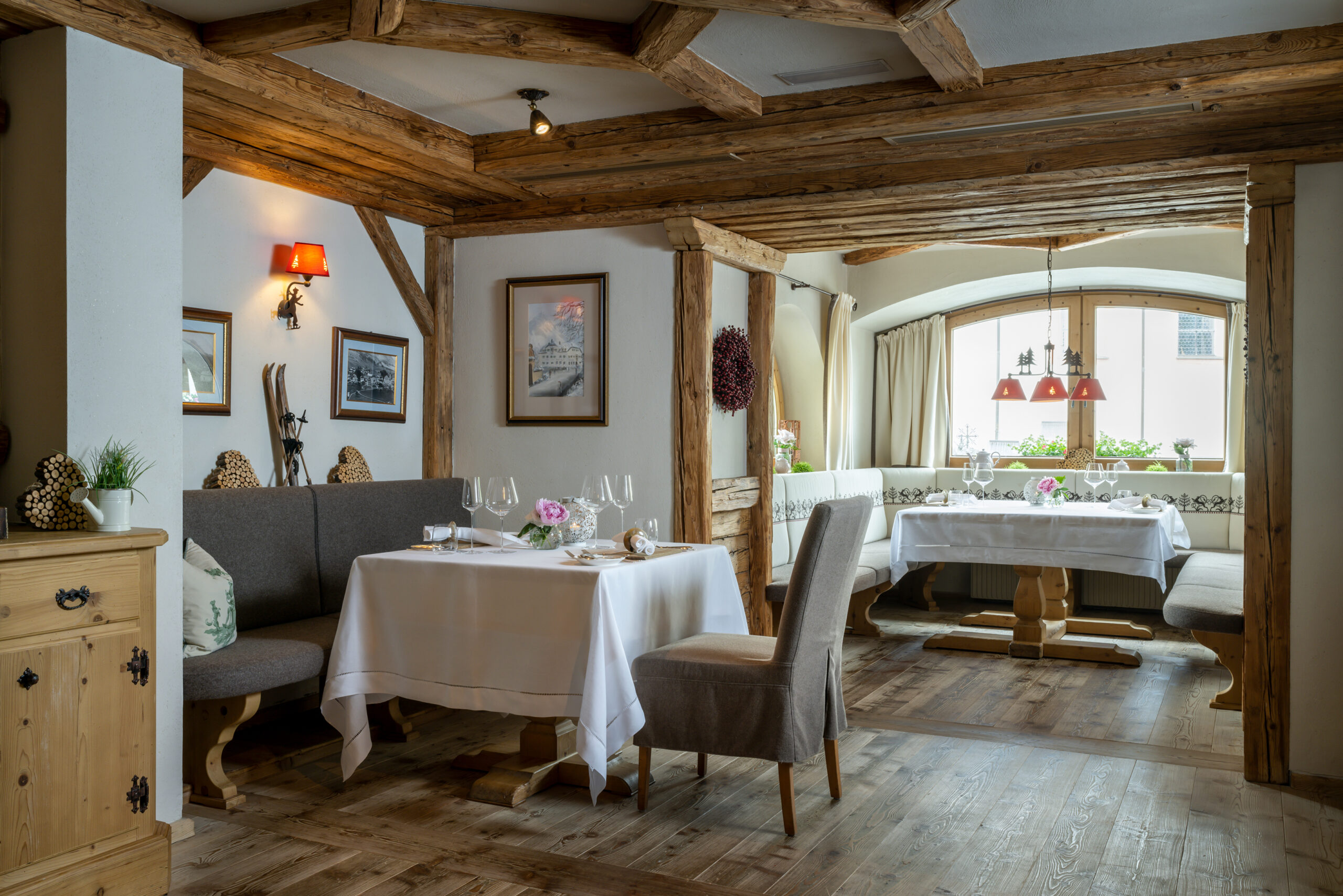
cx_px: 672
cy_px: 448
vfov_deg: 41.7
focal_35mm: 32
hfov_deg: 59.5
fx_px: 1175
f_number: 13
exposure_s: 1/5
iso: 100
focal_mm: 31.5
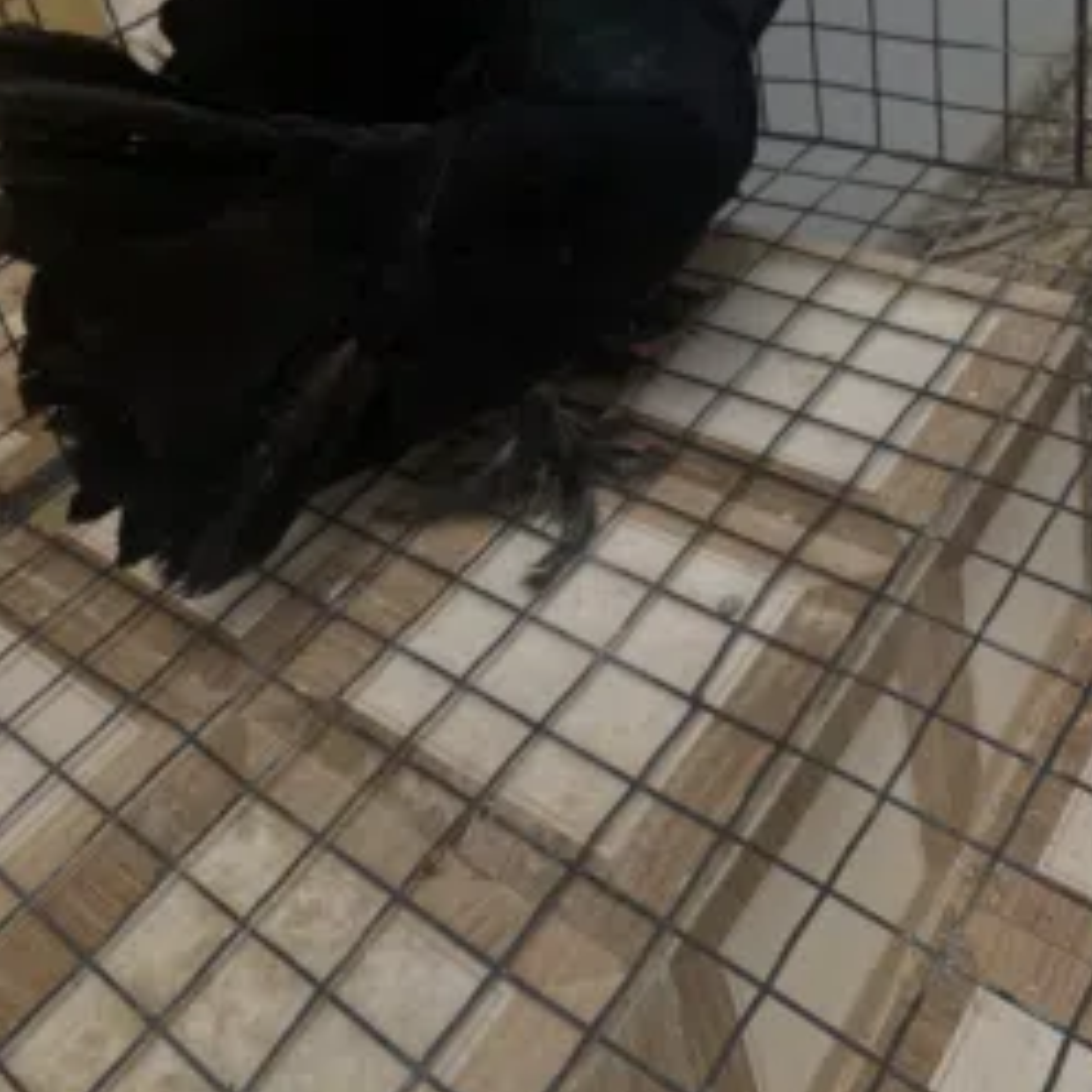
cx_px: 515
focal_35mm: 37
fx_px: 1321
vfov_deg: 43.0
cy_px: 229
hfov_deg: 44.9
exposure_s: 1/288
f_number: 1.8
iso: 32
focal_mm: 4.25
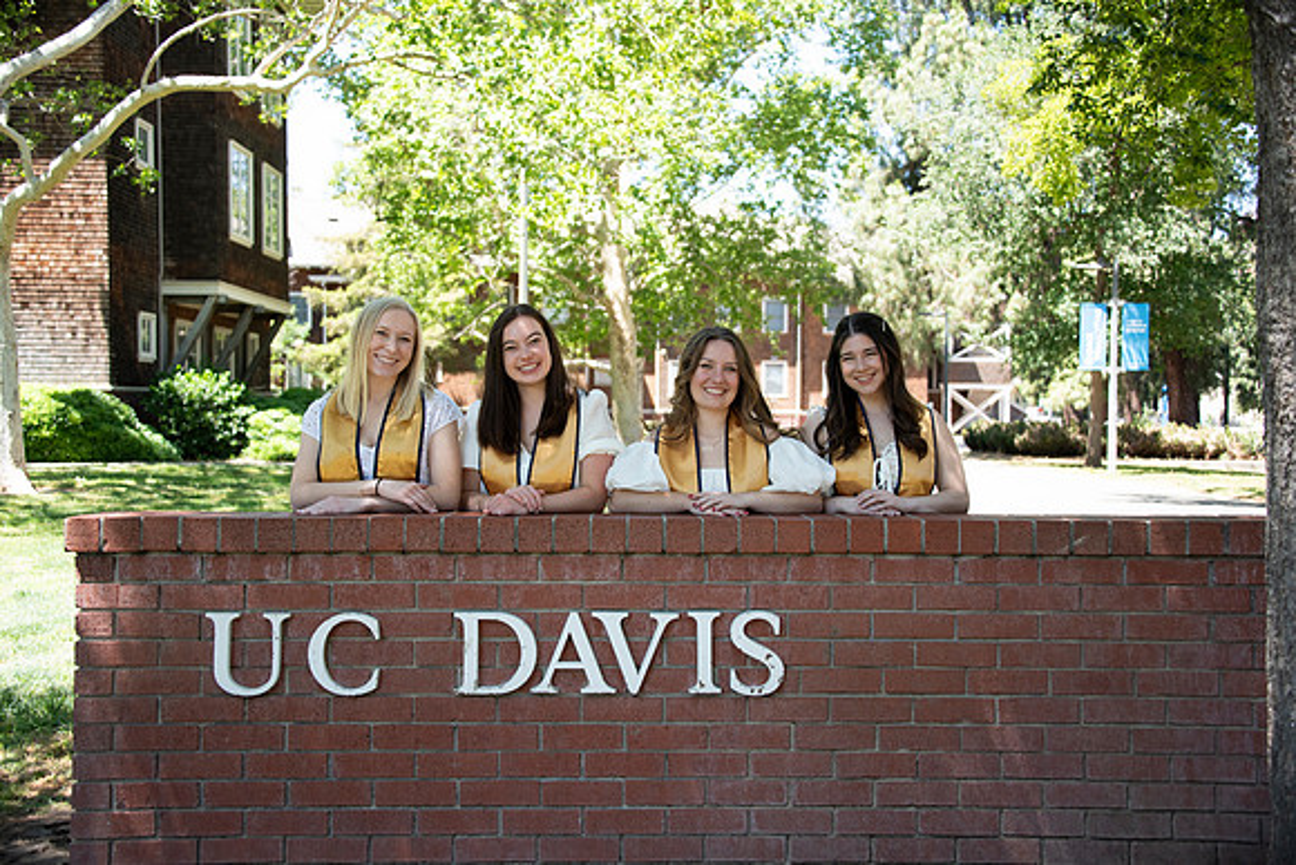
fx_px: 1440
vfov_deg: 33.4
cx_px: 648
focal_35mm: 40
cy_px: 432
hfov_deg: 48.4
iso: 640
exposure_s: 1/640
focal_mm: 40
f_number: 4
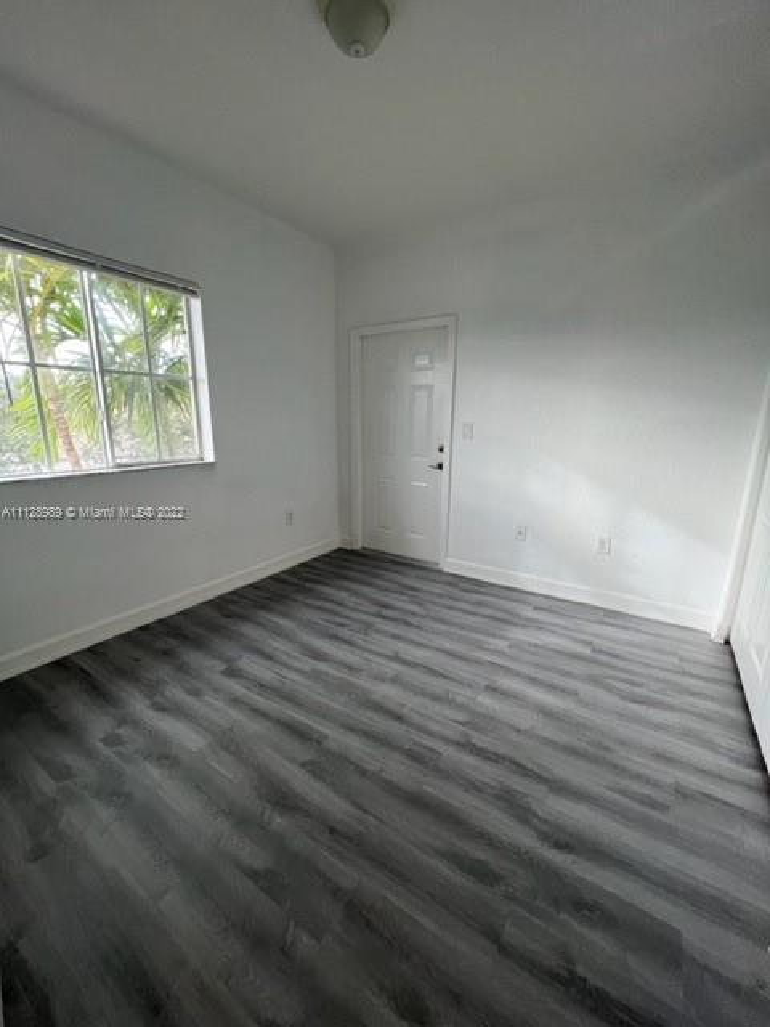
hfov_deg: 89.9
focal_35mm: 13
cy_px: 514
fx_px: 386
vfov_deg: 106.2
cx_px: 385
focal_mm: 1.57
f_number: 1.8
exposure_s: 1/122
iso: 80
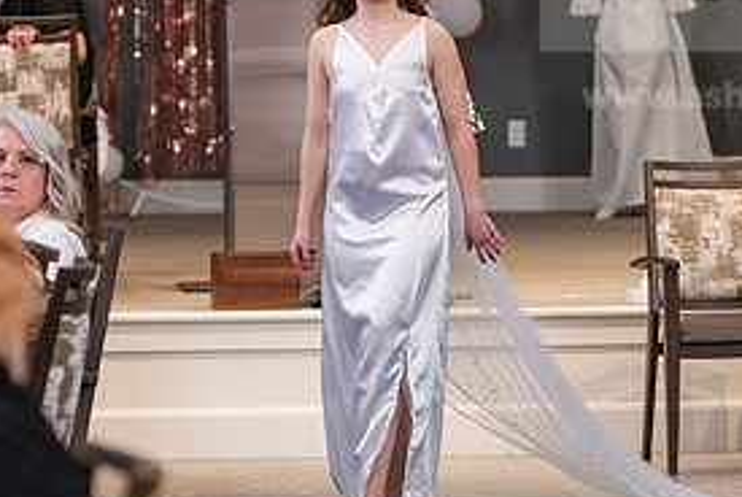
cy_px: 153
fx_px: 4869
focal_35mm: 236
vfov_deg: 5.8
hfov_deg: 8.7
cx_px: 459
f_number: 3.5
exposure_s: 1/200
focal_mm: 112
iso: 1600
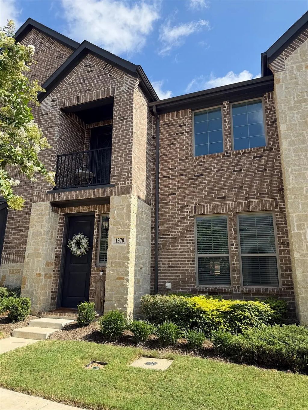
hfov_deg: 56.8
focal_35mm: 24
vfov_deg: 71.6
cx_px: 154
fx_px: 285
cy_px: 205
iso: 80
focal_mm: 6.76
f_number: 1.78
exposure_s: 1/2232
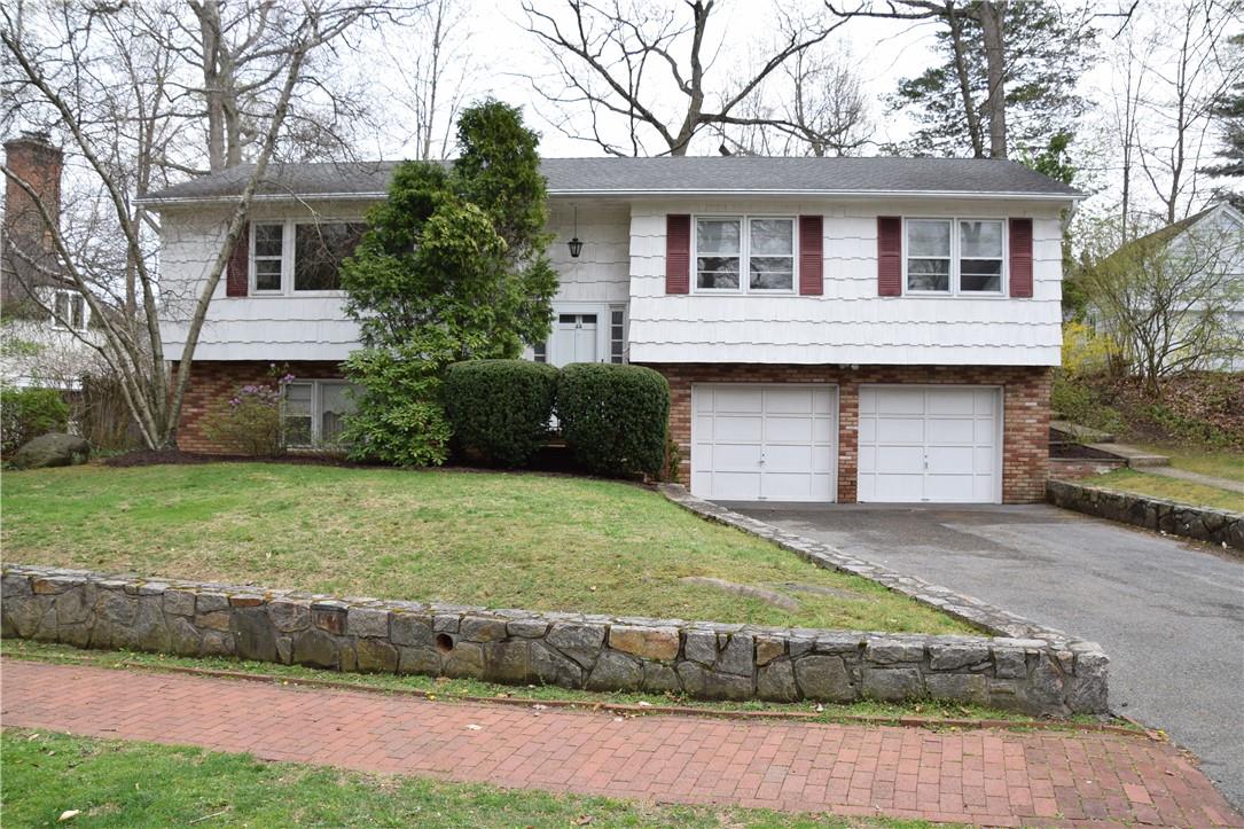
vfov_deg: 47.9
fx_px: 933
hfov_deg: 67.4
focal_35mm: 27
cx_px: 622
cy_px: 414
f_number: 8
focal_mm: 18
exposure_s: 1/250
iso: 200
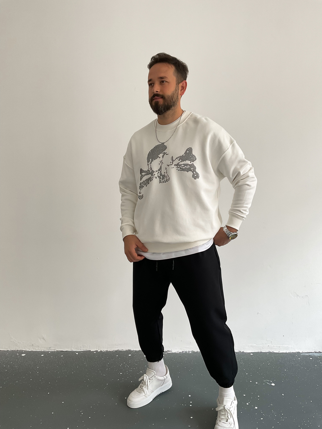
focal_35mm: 29
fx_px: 360
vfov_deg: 61.7
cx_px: 161
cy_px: 214
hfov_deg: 48.2
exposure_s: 1/120
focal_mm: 3
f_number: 1.8
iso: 50
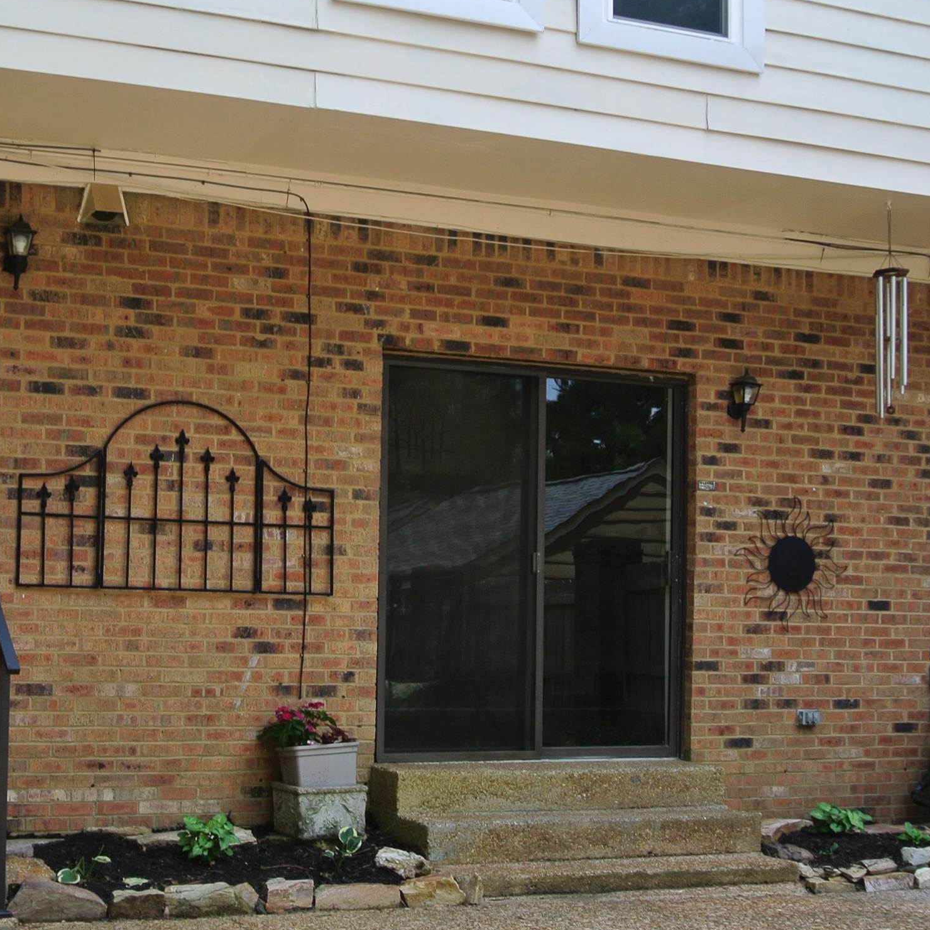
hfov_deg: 32.0
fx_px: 1611
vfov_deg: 32.0
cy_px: 598
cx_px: 329
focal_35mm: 53
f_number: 4
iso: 100
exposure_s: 1/250
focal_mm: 11.4
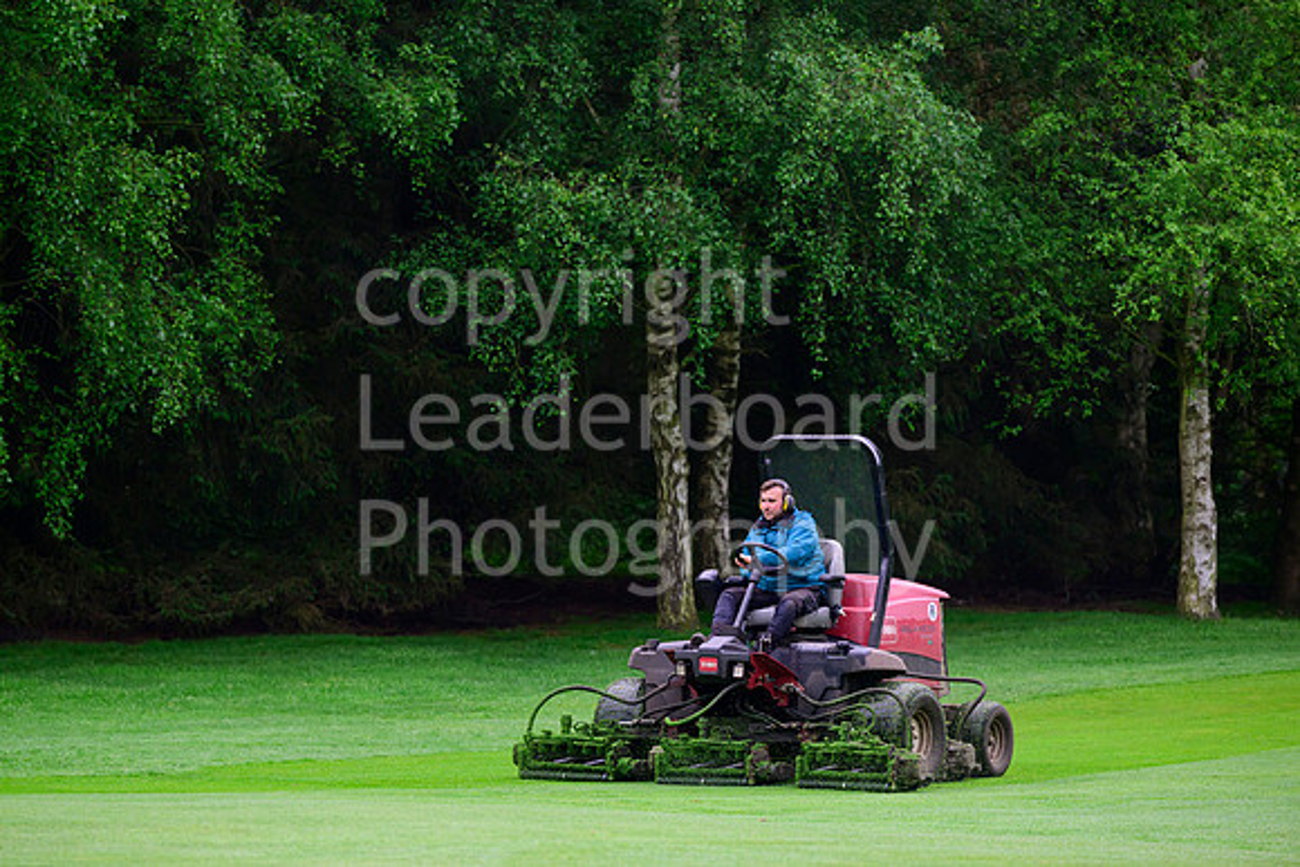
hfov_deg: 10.3
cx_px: 650
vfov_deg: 6.9
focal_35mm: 200
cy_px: 434
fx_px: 7224
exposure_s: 1/800
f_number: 4
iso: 1000
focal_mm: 200
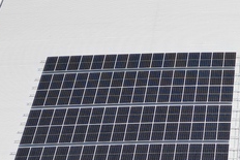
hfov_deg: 15.6
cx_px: 241
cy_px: 165
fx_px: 861
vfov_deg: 10.5
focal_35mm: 129
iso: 110
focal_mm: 6.72
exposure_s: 1/5000
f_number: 1.7
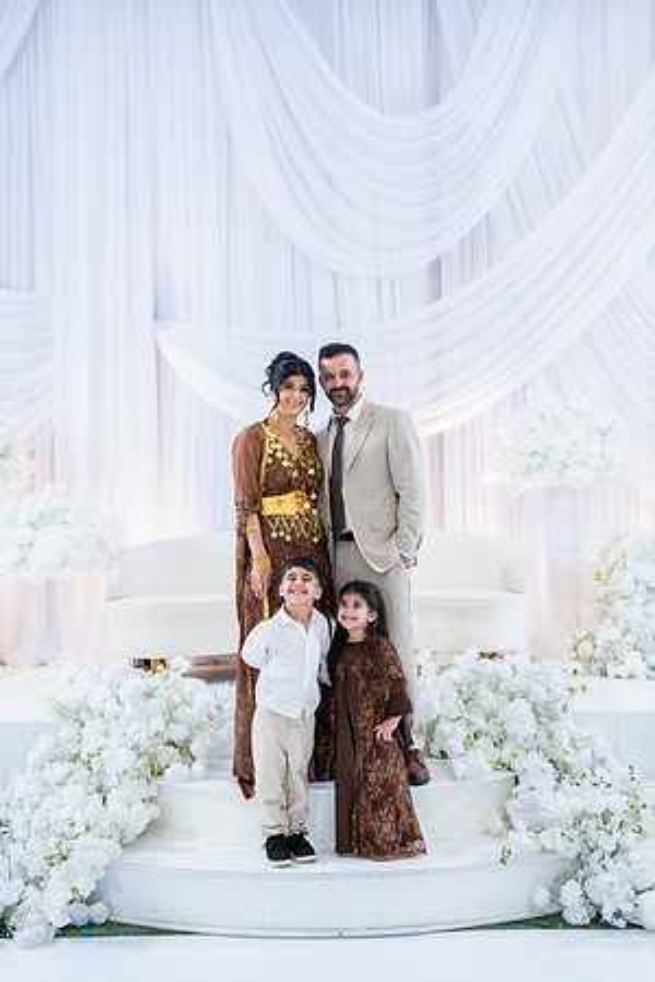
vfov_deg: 47.4
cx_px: 328
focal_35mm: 41
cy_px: 491
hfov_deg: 32.6
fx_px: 1119
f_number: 2
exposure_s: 1/160
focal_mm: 41
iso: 320
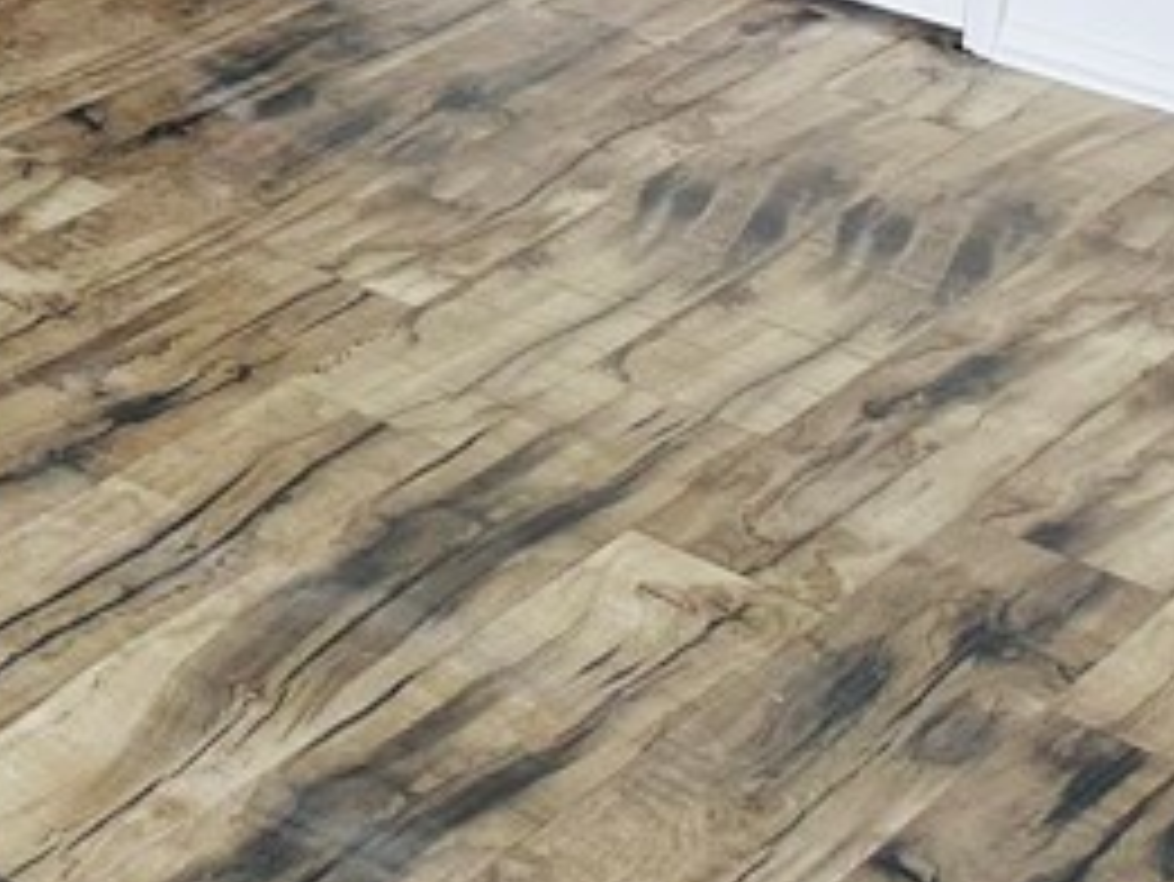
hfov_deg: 16.9
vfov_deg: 14.5
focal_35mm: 94
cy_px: -486
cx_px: -1003
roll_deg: +1.3
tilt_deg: -13.1
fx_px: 3189
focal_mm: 6.86
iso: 64
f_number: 1.78
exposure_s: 1/121
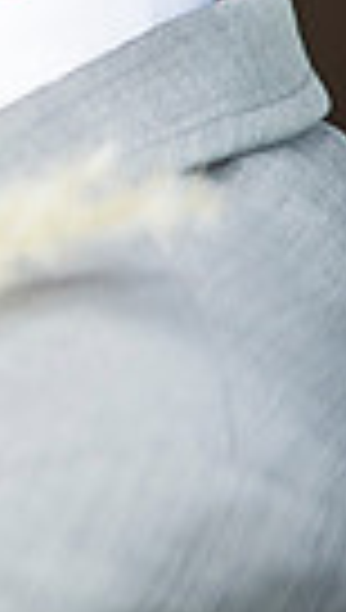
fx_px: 14477
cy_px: -92
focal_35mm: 892
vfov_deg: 2.4
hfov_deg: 1.4
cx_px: -930
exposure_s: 1/400
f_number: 2.8
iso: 200
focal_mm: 200
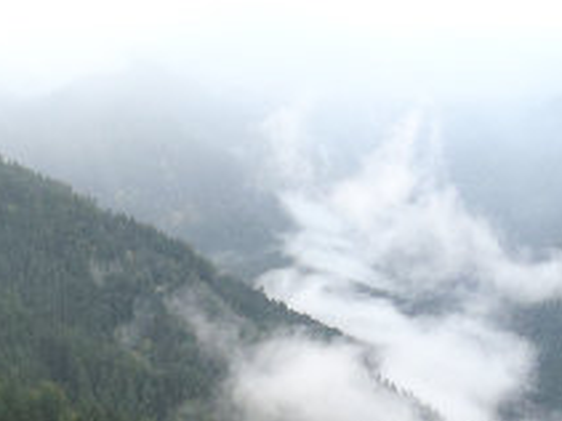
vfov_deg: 17.2
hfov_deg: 22.5
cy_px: 336
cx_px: 498
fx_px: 1379
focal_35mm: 85
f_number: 3.9
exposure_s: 1/15
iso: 200
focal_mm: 5
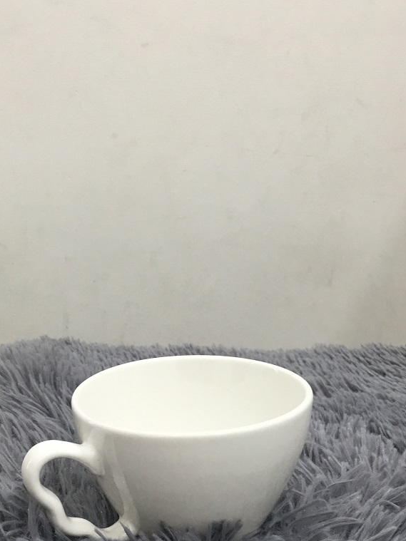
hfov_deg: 29.6
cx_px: 171
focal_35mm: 49
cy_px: 359
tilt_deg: -15.9
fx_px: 766
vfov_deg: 38.5
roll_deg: -0.4
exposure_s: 1/33
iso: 100
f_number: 2.4
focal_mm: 3.3
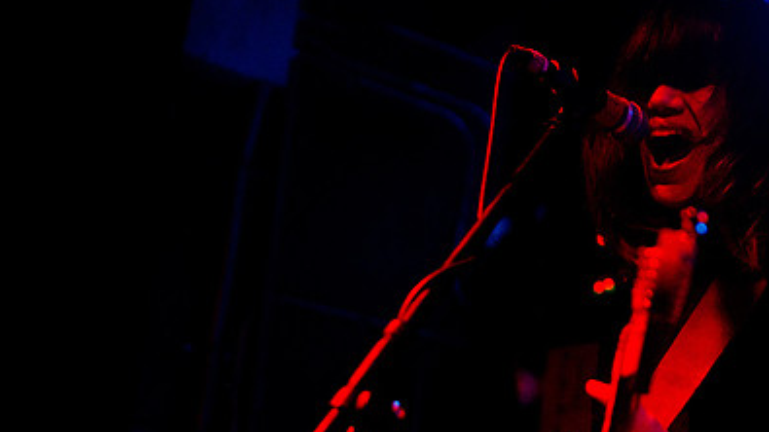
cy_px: 290
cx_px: 553
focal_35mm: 69
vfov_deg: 17.4
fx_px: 1407
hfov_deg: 30.2
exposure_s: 1/80
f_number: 2
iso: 2000
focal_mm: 30
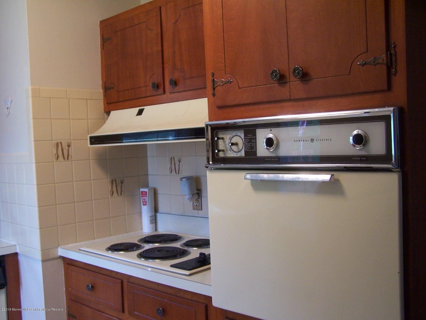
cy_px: 160
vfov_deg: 37.7
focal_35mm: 38
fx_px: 468
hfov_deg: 49.0
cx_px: 213
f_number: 2.8
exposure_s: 1/20
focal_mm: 6.3
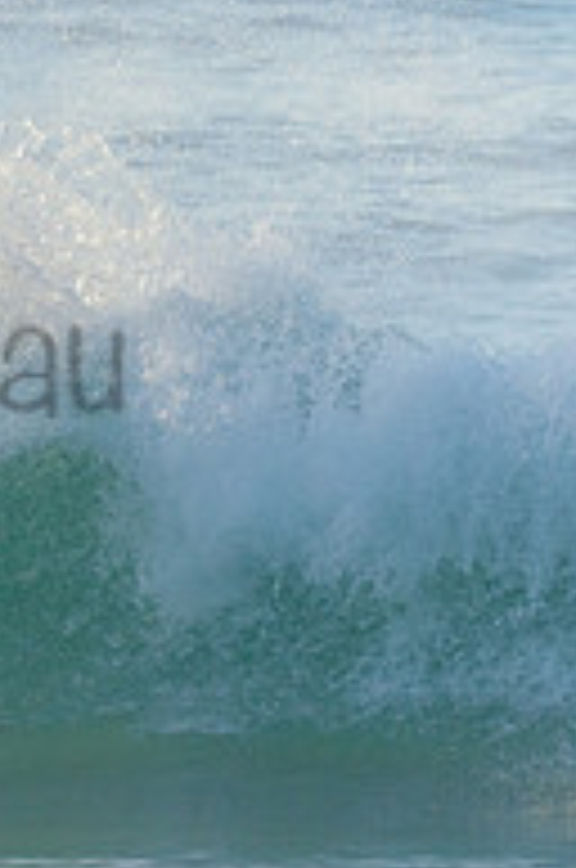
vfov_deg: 1.3
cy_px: 308
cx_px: -351
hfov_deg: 0.9
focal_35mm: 1557
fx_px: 37500
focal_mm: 500
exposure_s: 1/2000
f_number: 5.6
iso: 400
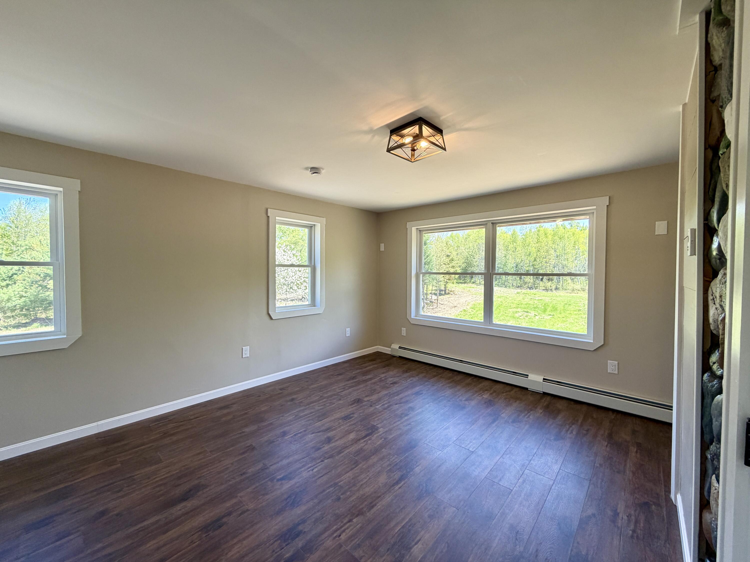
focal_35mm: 14
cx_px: 375
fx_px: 303
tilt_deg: +0.1
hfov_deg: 102.1
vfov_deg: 85.7
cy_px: 281
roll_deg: +0.1
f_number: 2.2
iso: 125
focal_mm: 2.22
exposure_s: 1/120
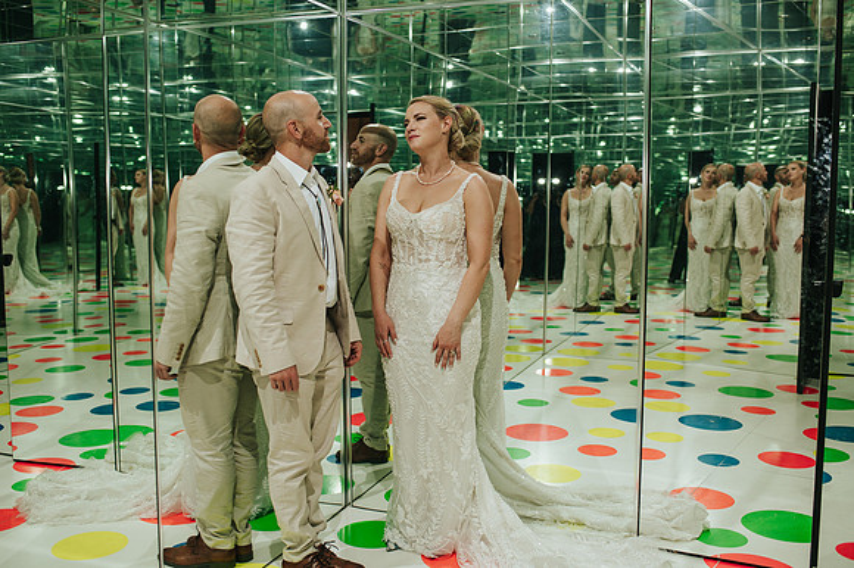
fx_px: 865
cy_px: 284
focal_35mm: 36
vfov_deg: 36.4
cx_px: 427
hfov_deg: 52.6
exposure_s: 1/200
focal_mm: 35
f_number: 2.8
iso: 1000
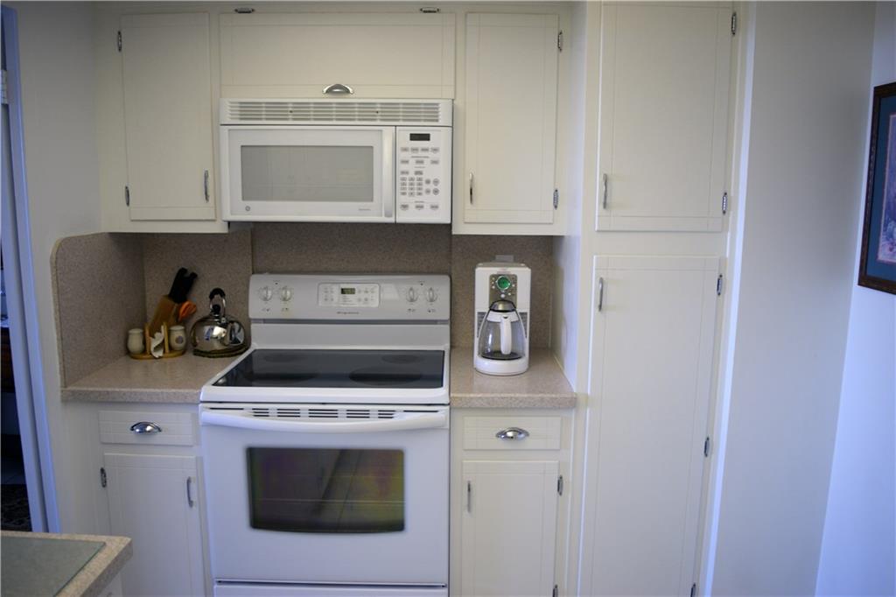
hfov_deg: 67.4
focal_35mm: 27
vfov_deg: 47.9
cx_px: 448
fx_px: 672
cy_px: 298
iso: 400
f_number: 3.5
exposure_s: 1/50
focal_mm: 18
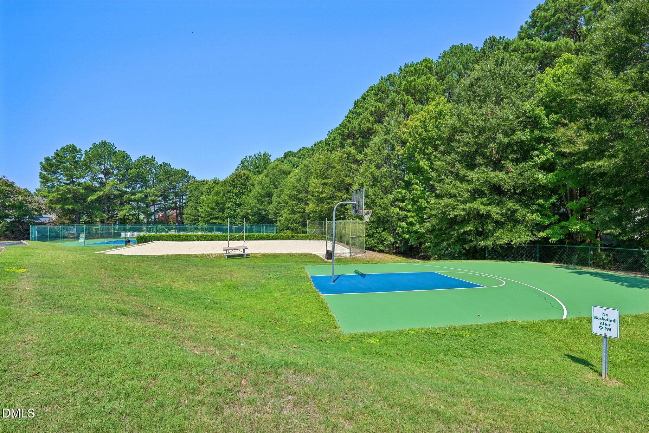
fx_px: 279
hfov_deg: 98.5
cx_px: 324
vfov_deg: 75.5
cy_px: 216
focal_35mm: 16
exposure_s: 1/250
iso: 100
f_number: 8
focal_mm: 15.5
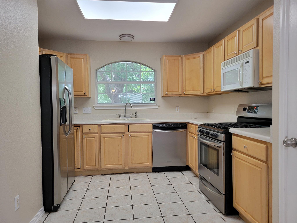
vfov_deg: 53.1
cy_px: 112
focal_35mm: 26
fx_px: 223
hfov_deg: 67.3
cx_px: 148
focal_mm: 5.4
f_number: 1.8
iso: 200
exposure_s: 1/120
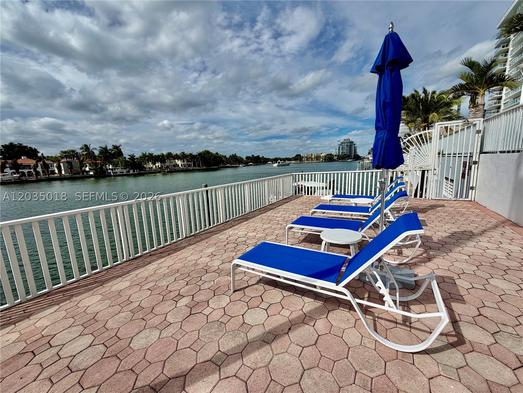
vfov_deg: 85.7
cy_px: 196
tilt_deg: -8.7
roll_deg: +3.1
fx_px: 212
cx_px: 262
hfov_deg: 102.1
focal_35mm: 14
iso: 20
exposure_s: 1/1961
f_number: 2.2
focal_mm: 2.22
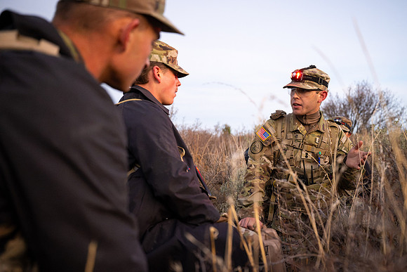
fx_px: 402
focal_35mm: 36
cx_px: 237
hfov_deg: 53.4
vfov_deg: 37.3
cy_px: 142
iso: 5000
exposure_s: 1/125
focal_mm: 30.5
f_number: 2.8
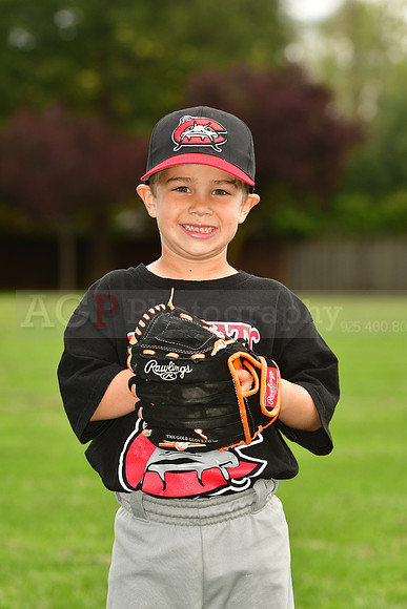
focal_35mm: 195
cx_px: 204
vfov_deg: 10.5
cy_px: 304
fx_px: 3305
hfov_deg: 7.0
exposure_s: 1/500
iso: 200
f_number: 5
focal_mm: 130
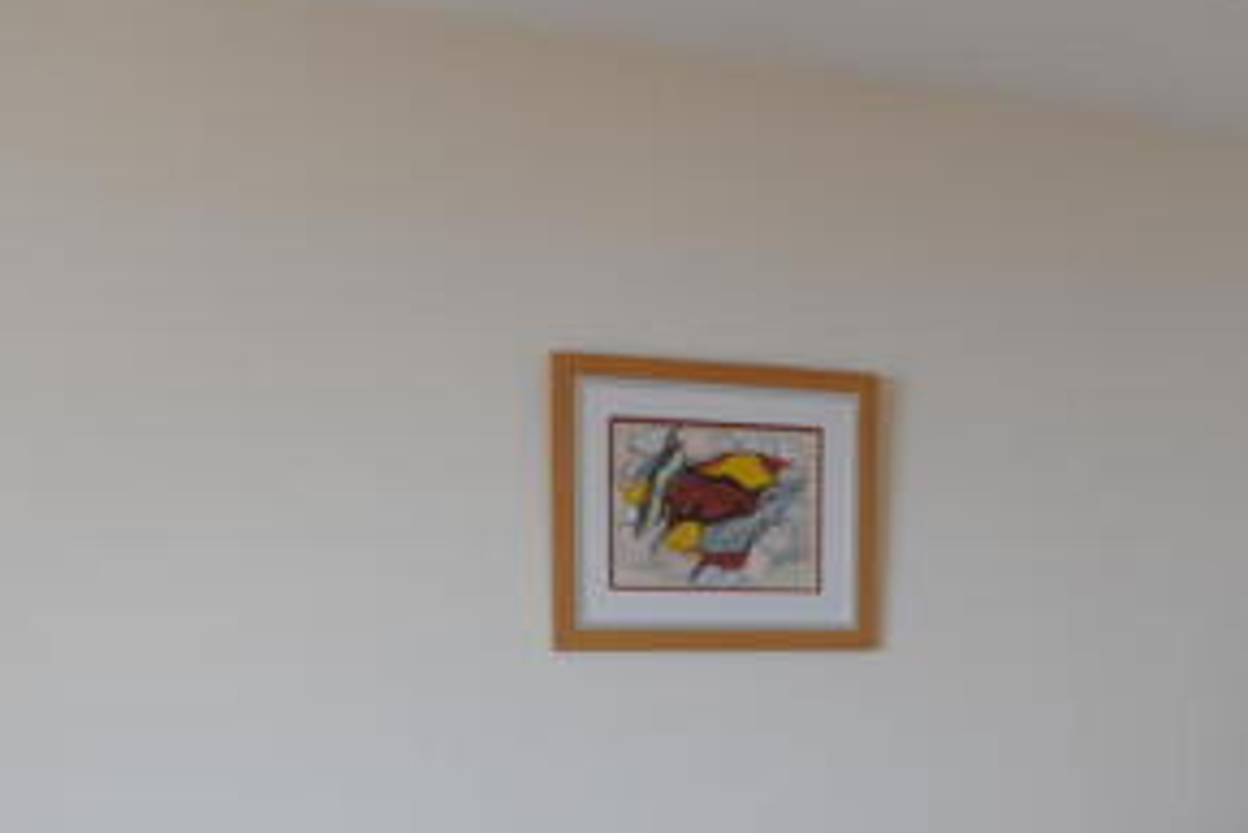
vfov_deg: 21.4
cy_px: 848
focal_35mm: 61
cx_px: 1233
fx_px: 2116
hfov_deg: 30.6
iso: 200
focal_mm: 18
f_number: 4.5
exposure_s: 1/80
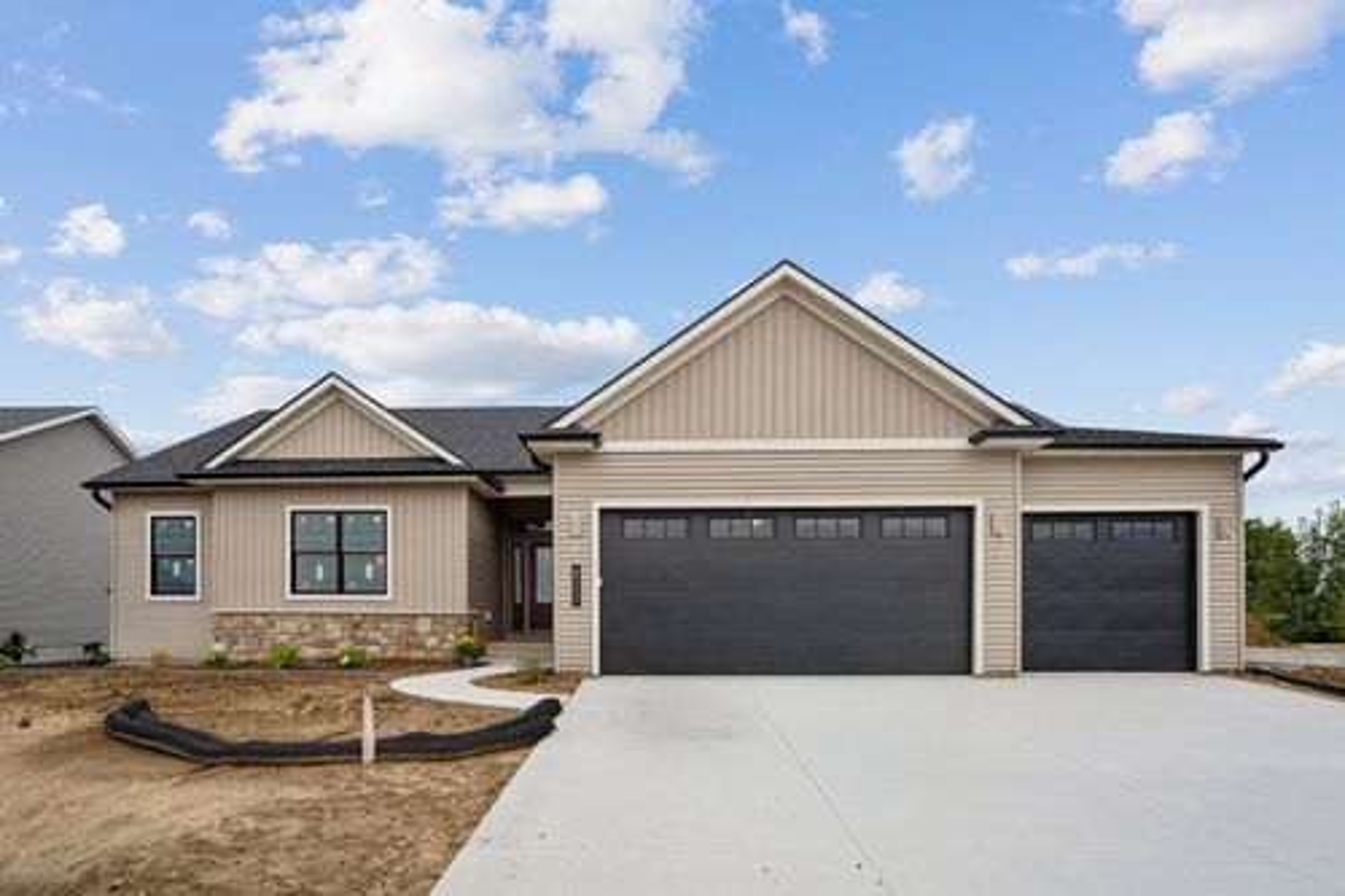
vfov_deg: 64.5
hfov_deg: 86.9
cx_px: 672
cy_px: 448
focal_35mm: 19
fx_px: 710
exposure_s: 1/250
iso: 125
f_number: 8
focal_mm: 19
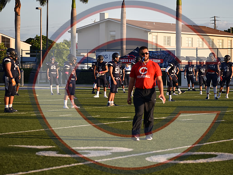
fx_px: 950
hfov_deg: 14.0
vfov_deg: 10.5
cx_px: 128
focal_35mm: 141
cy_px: 88
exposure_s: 1/1250
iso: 400
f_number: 4.8
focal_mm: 86
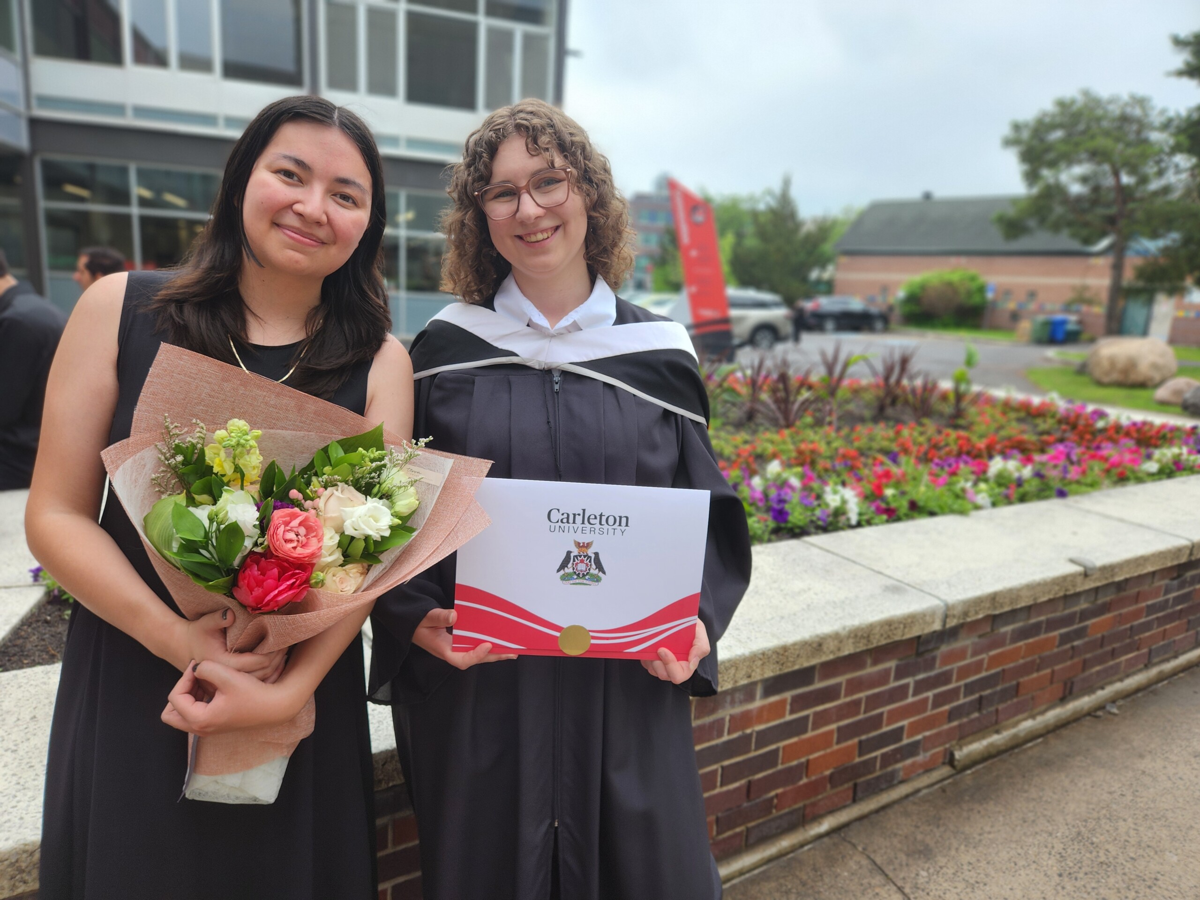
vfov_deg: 58.9
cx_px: 600
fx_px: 797
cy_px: 450
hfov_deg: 73.9
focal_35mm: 23
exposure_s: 1/312
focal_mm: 5.4
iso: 20
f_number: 1.8
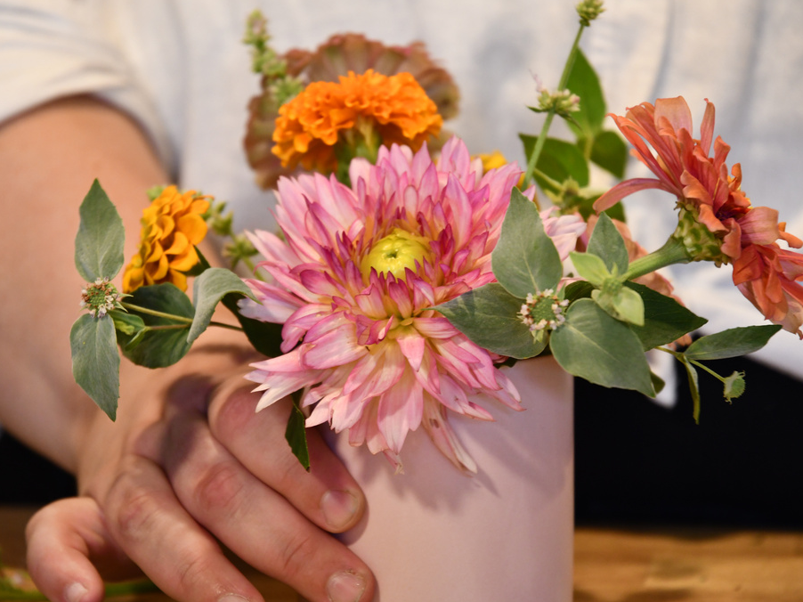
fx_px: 3038
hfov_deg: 15.1
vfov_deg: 11.3
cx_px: 393
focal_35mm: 131
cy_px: 301
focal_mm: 80
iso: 1250
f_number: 4
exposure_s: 1/60
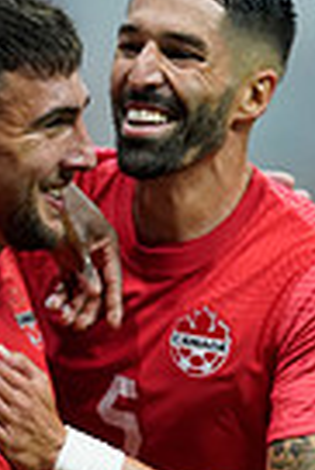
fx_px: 25933
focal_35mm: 1981
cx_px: -17
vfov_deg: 1.0
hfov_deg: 0.7
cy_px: 605
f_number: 4
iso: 5000
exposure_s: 1/1600
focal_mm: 600
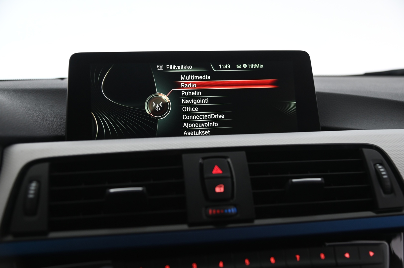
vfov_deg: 29.2
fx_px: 516
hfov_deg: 42.8
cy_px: 134
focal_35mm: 46
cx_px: 202
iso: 1000
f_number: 4
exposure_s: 1/15
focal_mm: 46
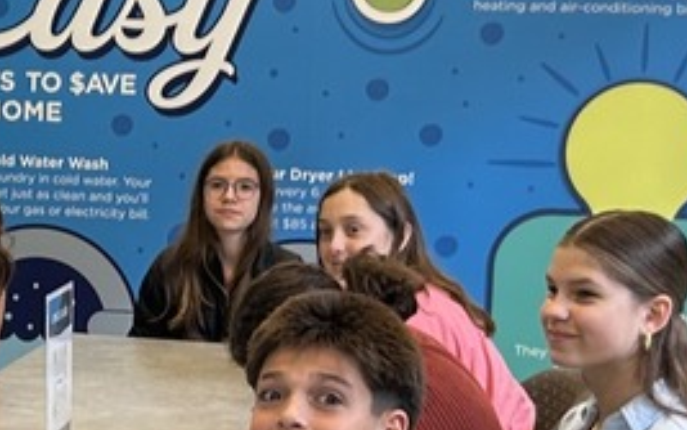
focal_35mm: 58
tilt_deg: -8.9
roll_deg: -1.3
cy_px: 520
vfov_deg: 20.8
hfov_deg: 32.2
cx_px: -8
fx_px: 1086
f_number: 1.5
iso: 80
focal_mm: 5.7
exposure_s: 1/60
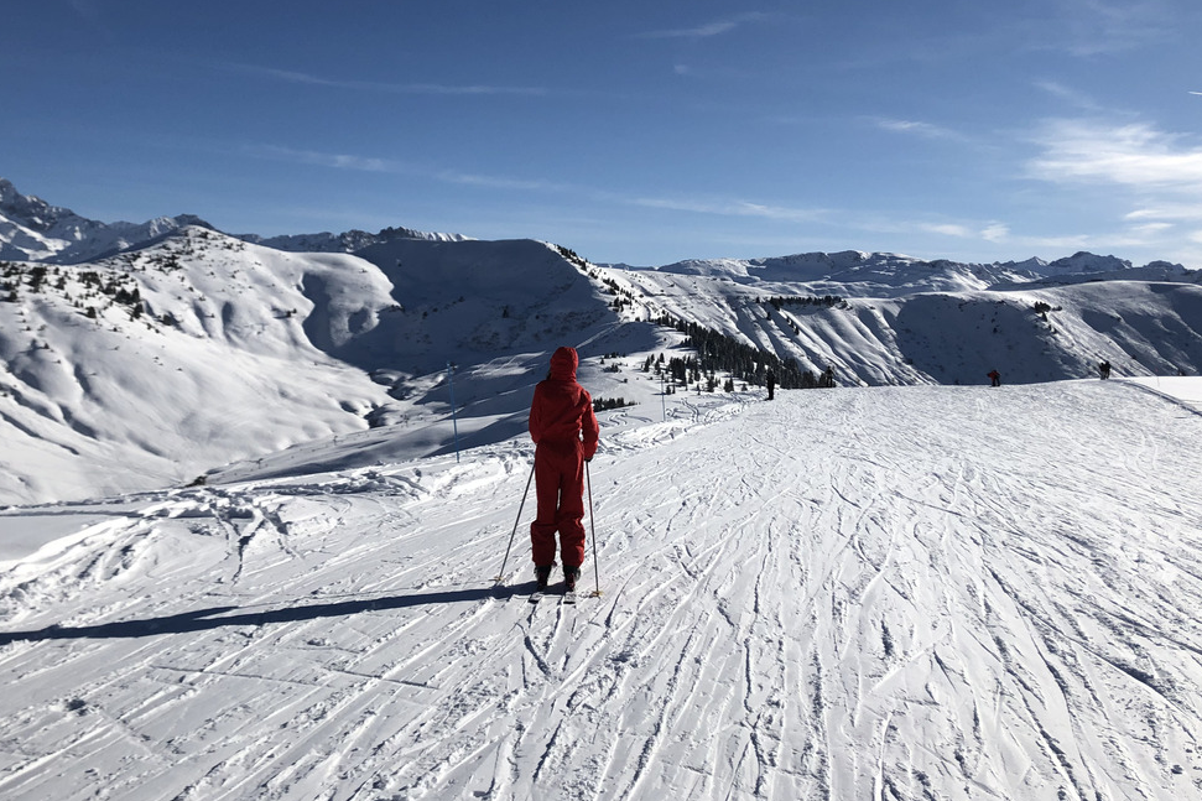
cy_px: 275
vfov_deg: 36.5
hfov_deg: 53.0
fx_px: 1202
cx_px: 536
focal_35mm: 36
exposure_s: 1/6944
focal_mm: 4
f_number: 1.8
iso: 25
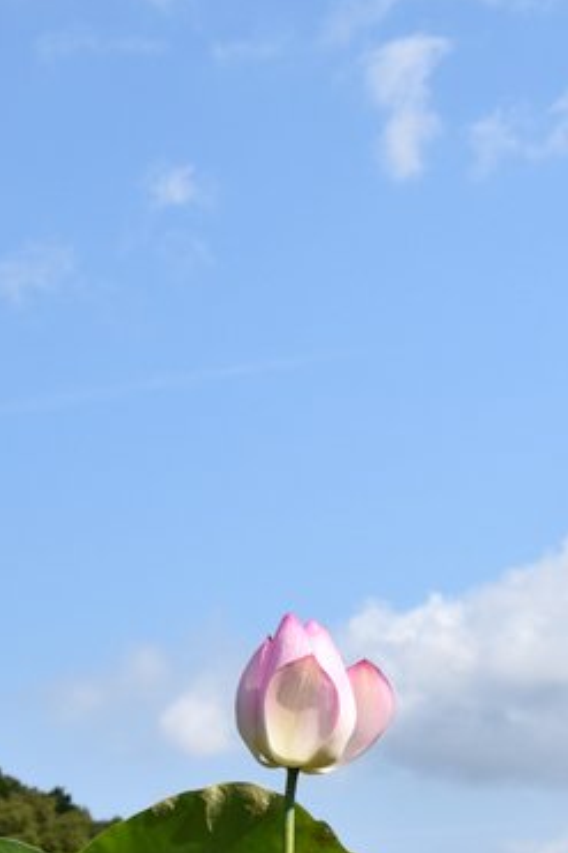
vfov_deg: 20.0
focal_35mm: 102
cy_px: 550
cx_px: 340
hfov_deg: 13.4
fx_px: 2416
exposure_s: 1/400
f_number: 10
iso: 200
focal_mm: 28
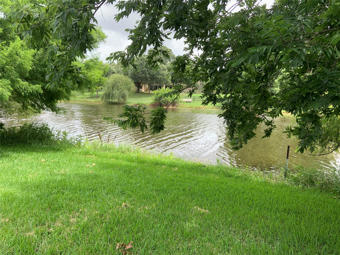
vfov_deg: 53.1
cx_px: 170
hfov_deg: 67.3
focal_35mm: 26
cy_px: 128
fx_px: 255
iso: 25
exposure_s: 1/590
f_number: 1.8
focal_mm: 4.25
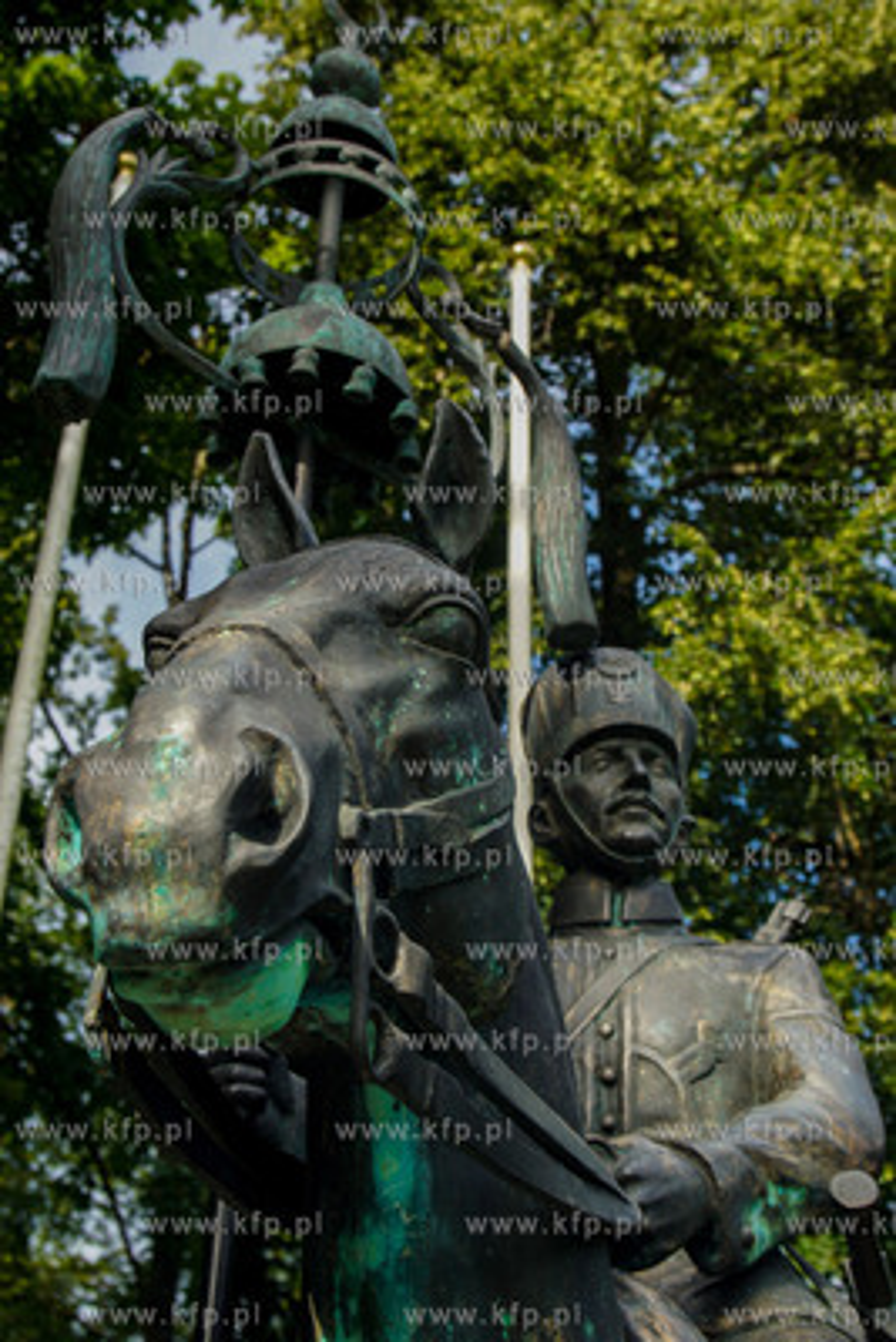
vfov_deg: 37.8
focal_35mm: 52
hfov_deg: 25.8
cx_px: 448
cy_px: 671
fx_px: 1958
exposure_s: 1/160
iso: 200
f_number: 5.6
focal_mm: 35
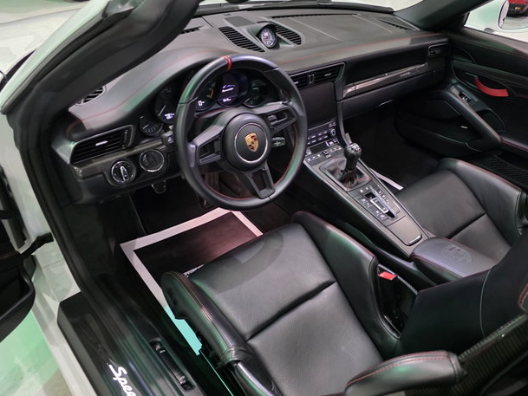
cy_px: 209
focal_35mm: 29
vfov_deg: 48.2
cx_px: 317
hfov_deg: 61.1
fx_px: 442
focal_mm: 6.3
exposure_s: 1/60
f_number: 1.7
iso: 1600
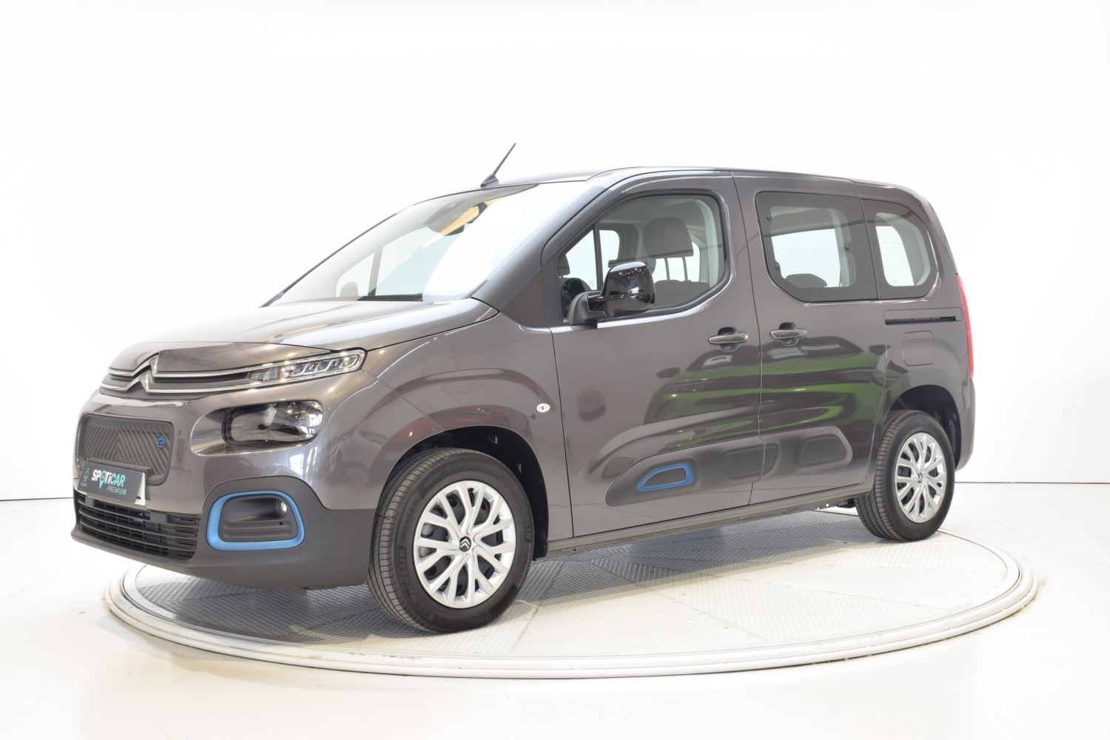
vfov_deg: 31.9
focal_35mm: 42
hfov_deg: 46.4
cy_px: 370
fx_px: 1295
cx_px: 555
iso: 100
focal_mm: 28
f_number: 16
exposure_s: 1
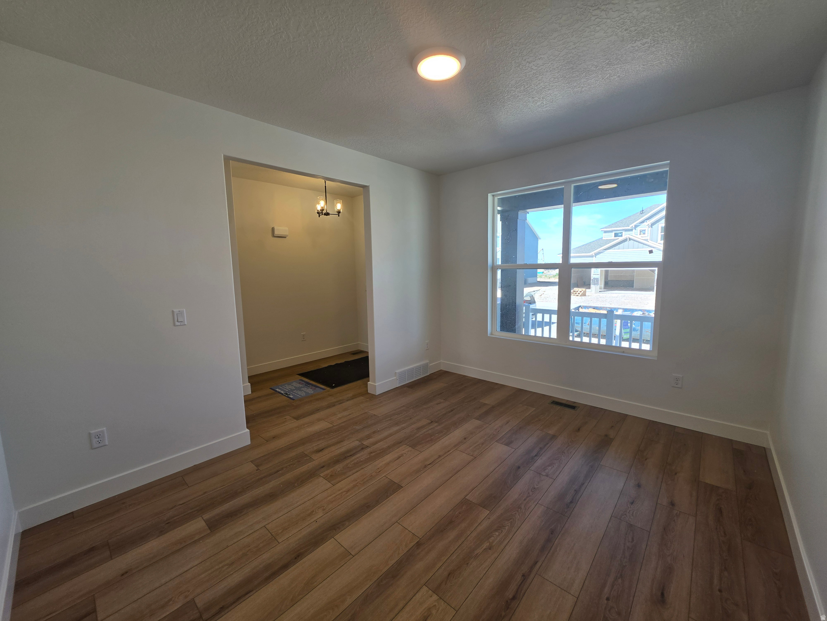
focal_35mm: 13
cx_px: 414
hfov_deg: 106.2
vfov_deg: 89.9
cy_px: 310
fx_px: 311
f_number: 1.9
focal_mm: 2.2
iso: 20
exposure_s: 1/120
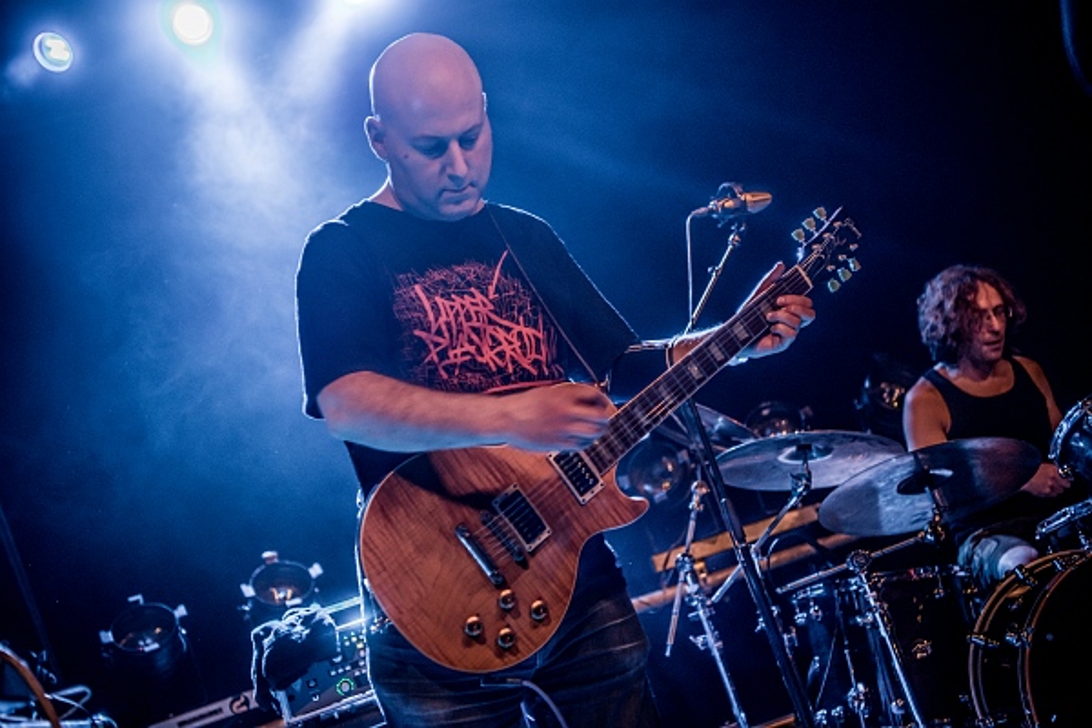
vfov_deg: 28.1
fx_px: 1456
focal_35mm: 48
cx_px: 546
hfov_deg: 41.1
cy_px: 364
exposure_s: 1/80
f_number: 2.8
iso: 1600
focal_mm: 48
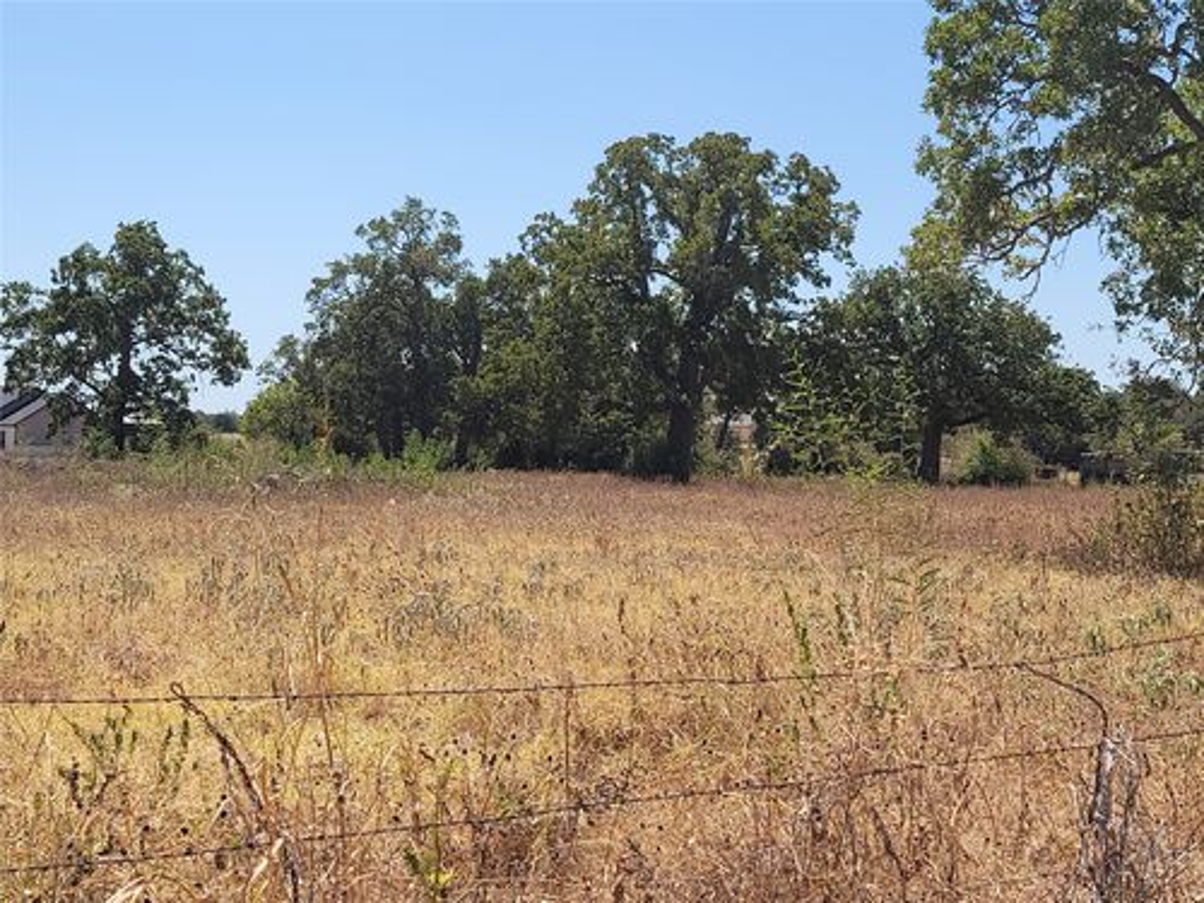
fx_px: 870
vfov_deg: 54.9
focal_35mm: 25
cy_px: 452
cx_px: 602
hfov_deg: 69.4
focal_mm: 7
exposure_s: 1/1047
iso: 20
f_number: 1.8
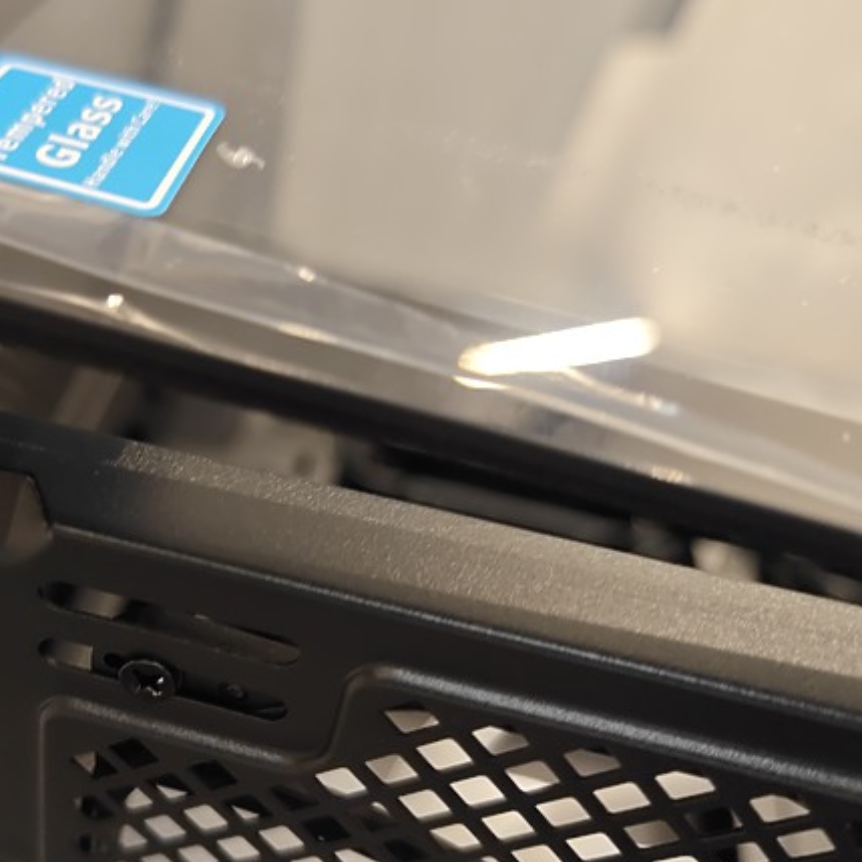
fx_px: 1042
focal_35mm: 37
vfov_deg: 44.9
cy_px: 475
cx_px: 133
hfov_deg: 42.2
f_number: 1.75
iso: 278
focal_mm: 8.67
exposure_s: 1/30
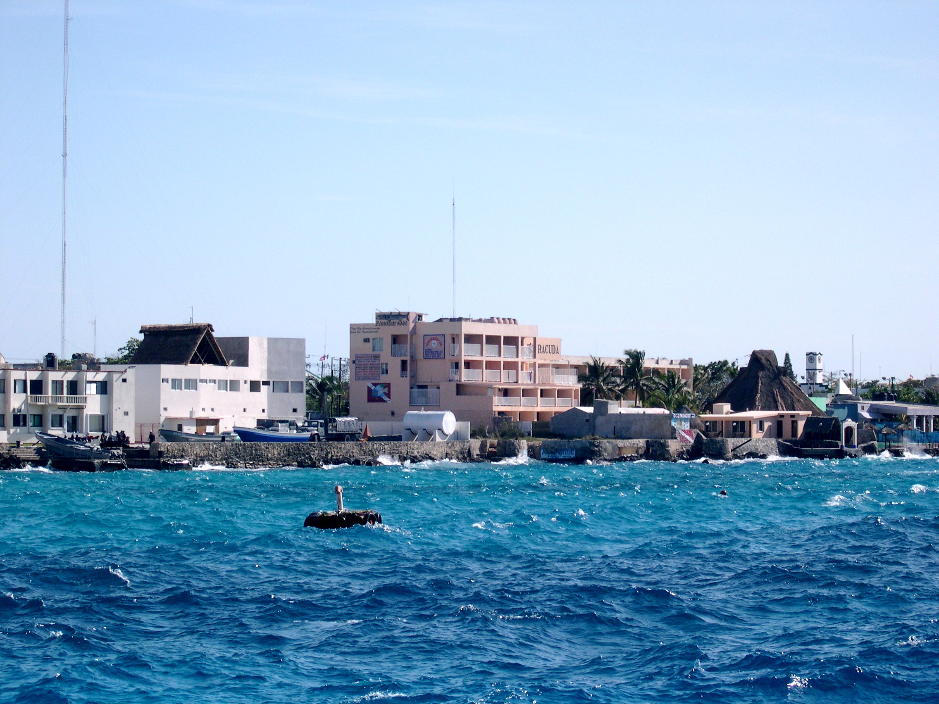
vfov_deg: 14.5
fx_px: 2767
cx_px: 470
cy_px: 352
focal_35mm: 102
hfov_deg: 19.3
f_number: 13
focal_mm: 21.6
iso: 100
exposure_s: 1/109
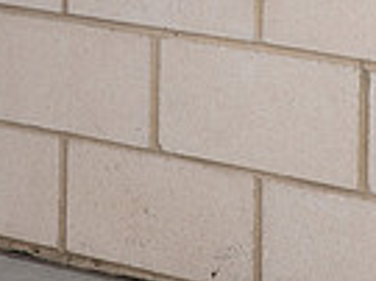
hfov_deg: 9.5
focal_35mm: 208
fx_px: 2257
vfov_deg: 6.9
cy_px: -314
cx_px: 178
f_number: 7.1
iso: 100
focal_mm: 65
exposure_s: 1/320
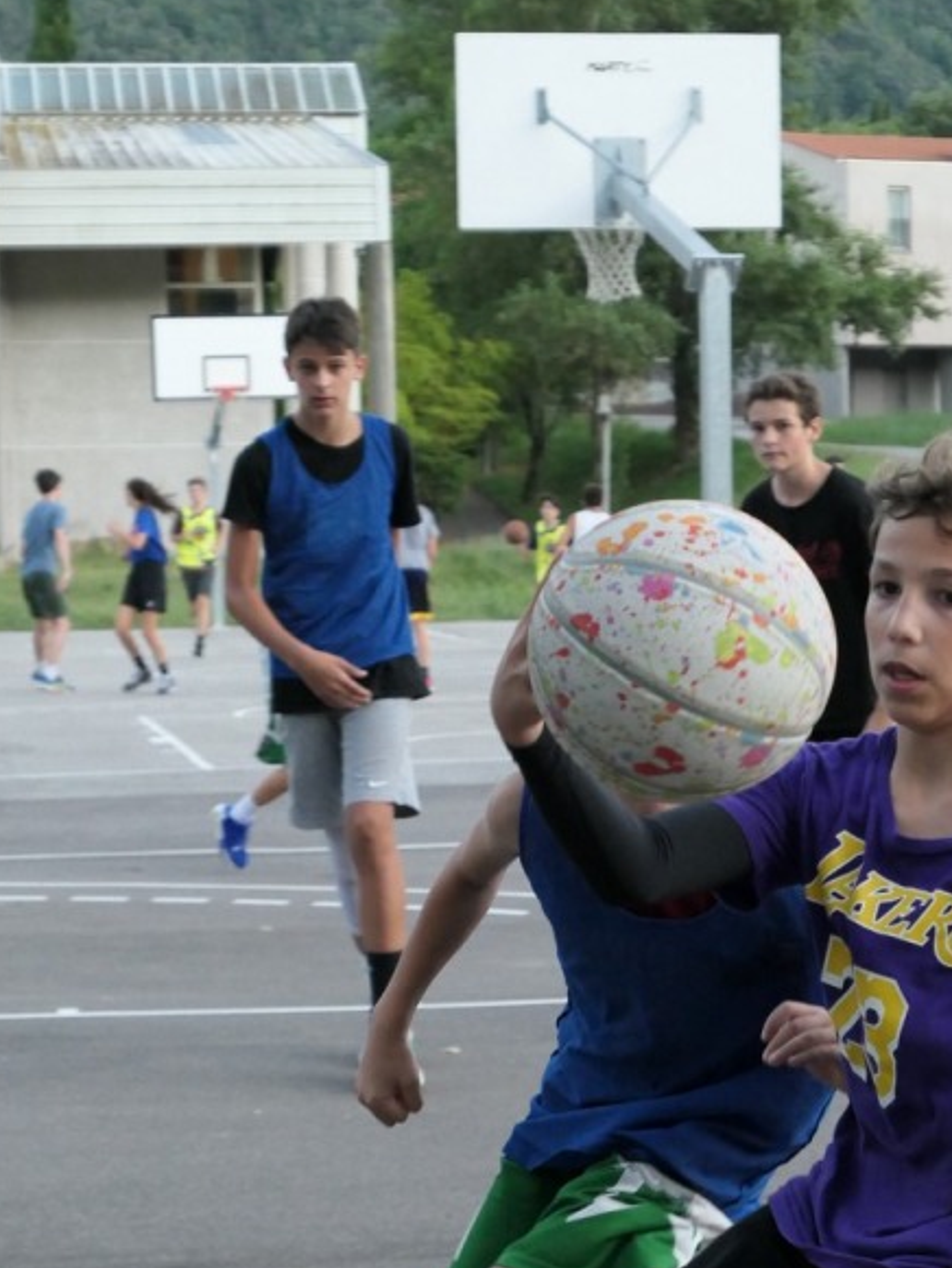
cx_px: 507
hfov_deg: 14.0
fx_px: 3885
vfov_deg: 18.5
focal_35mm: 106
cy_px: 812
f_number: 2.8
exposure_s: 1/500
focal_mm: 26.1
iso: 2000
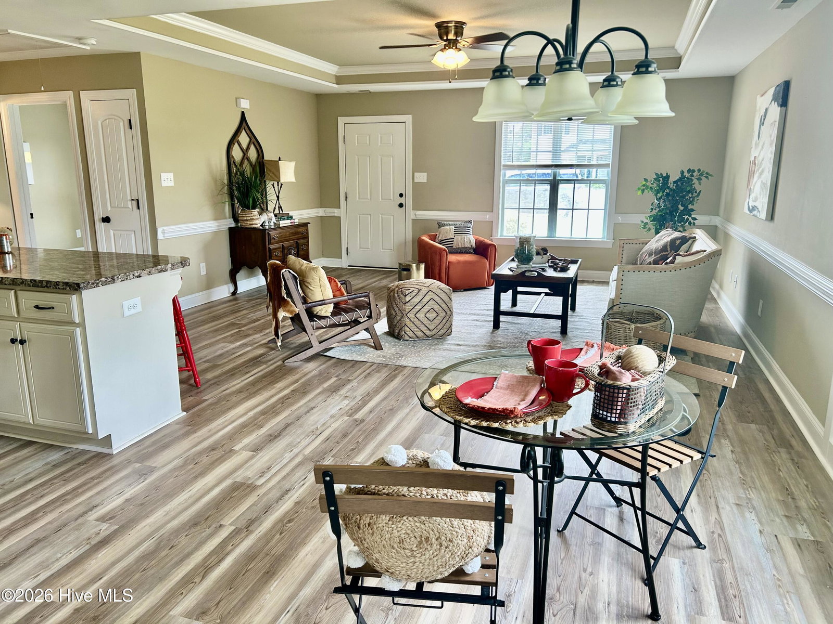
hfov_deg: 67.3
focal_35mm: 26
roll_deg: +0.5
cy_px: 312
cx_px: 416
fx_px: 626
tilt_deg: -11.7
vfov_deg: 53.1
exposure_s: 1/120
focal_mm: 5.7
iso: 100
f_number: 1.5
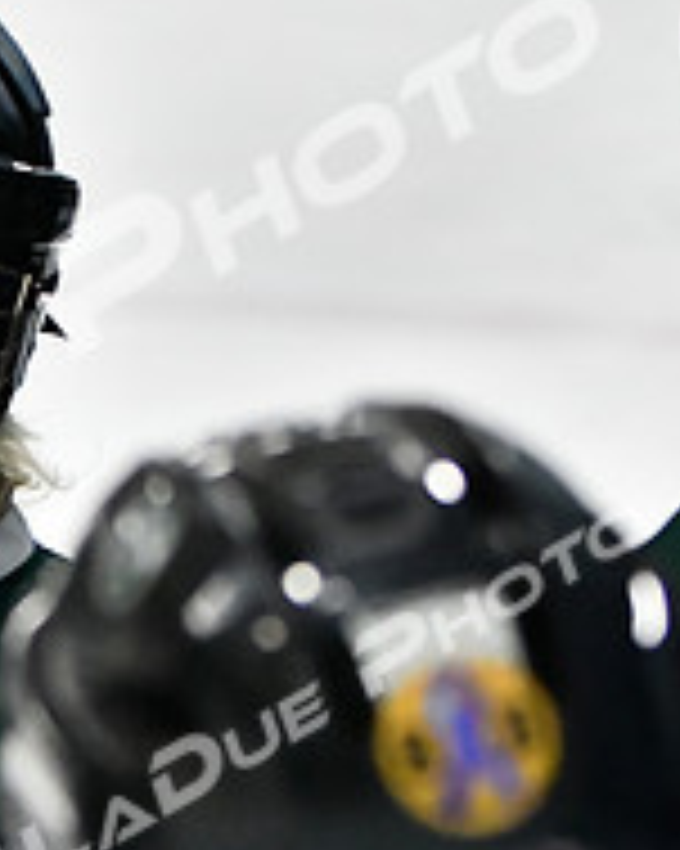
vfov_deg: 6.2
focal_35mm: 311
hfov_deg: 5.0
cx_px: -142
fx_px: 7830
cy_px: 409
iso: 8000
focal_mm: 72
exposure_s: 1/1250
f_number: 2.8
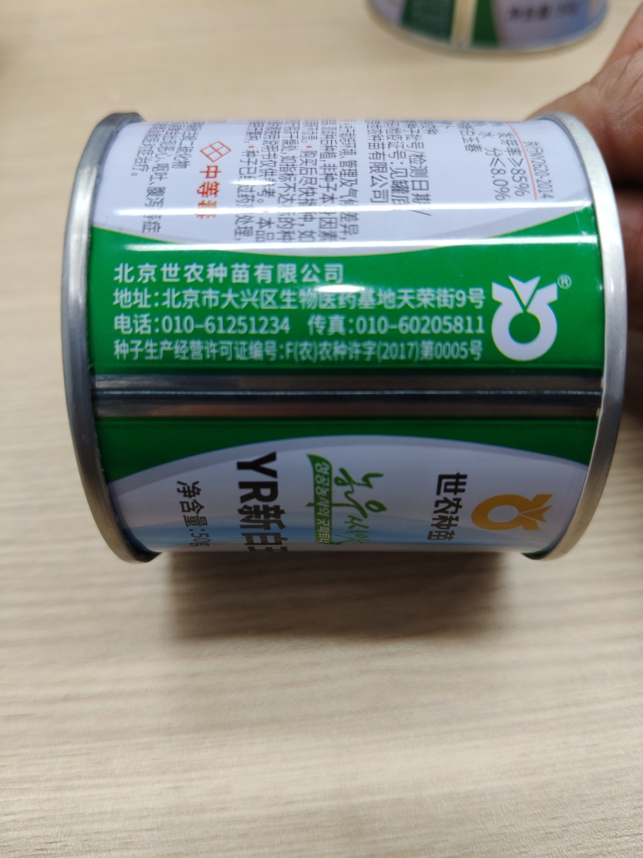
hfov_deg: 53.1
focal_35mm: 26
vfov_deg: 67.3
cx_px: 322
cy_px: 429
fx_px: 644
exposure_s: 1/100
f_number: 1.88
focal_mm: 4.84
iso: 179
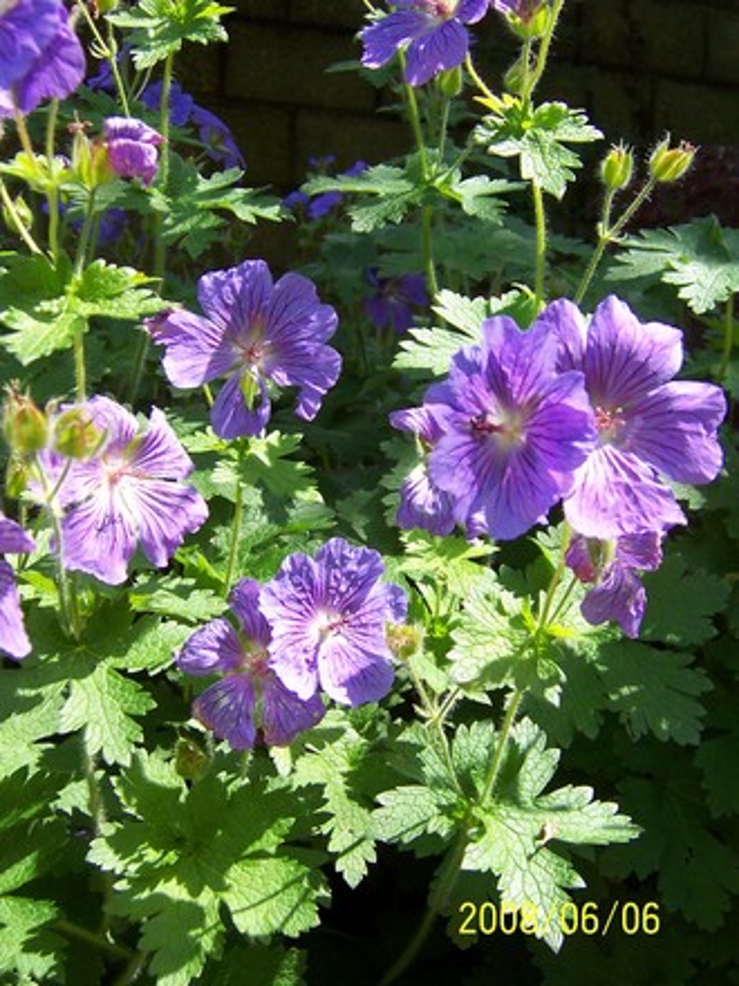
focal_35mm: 36
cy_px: 493
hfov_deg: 39.7
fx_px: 1025
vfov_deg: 51.4
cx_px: 370
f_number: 3.4
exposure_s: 1/350
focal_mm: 5.6
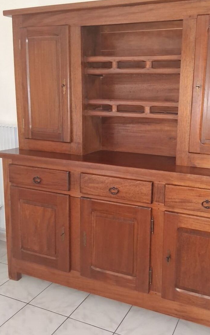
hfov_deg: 37.8
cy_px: 151
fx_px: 302
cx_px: 144
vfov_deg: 58.0
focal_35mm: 33
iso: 640
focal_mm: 3.98
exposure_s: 1/25
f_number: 1.8
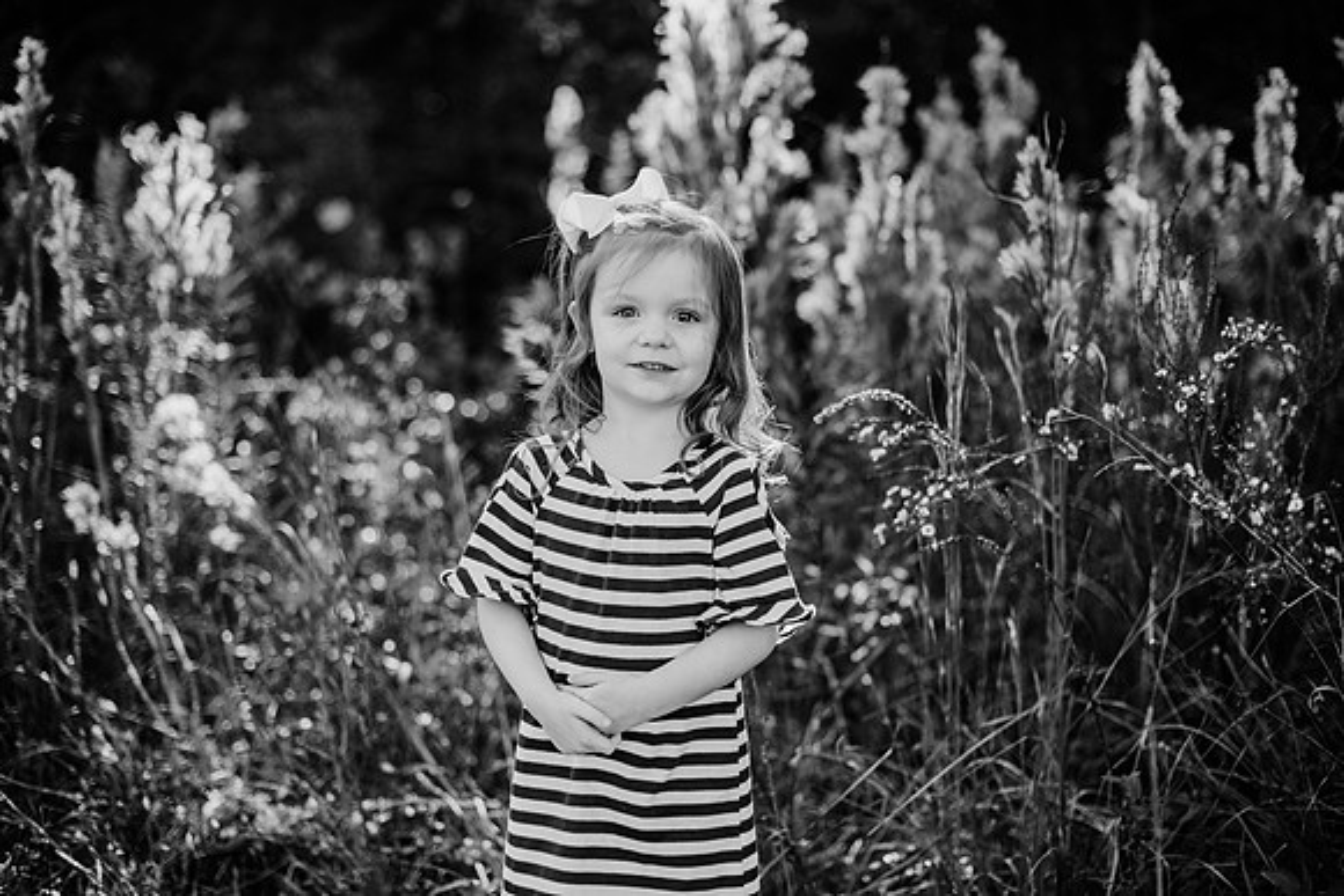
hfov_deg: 39.6
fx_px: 1867
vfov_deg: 27.0
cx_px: 672
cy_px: 448
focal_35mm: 50
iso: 200
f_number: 2
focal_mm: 50
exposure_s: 1/1000
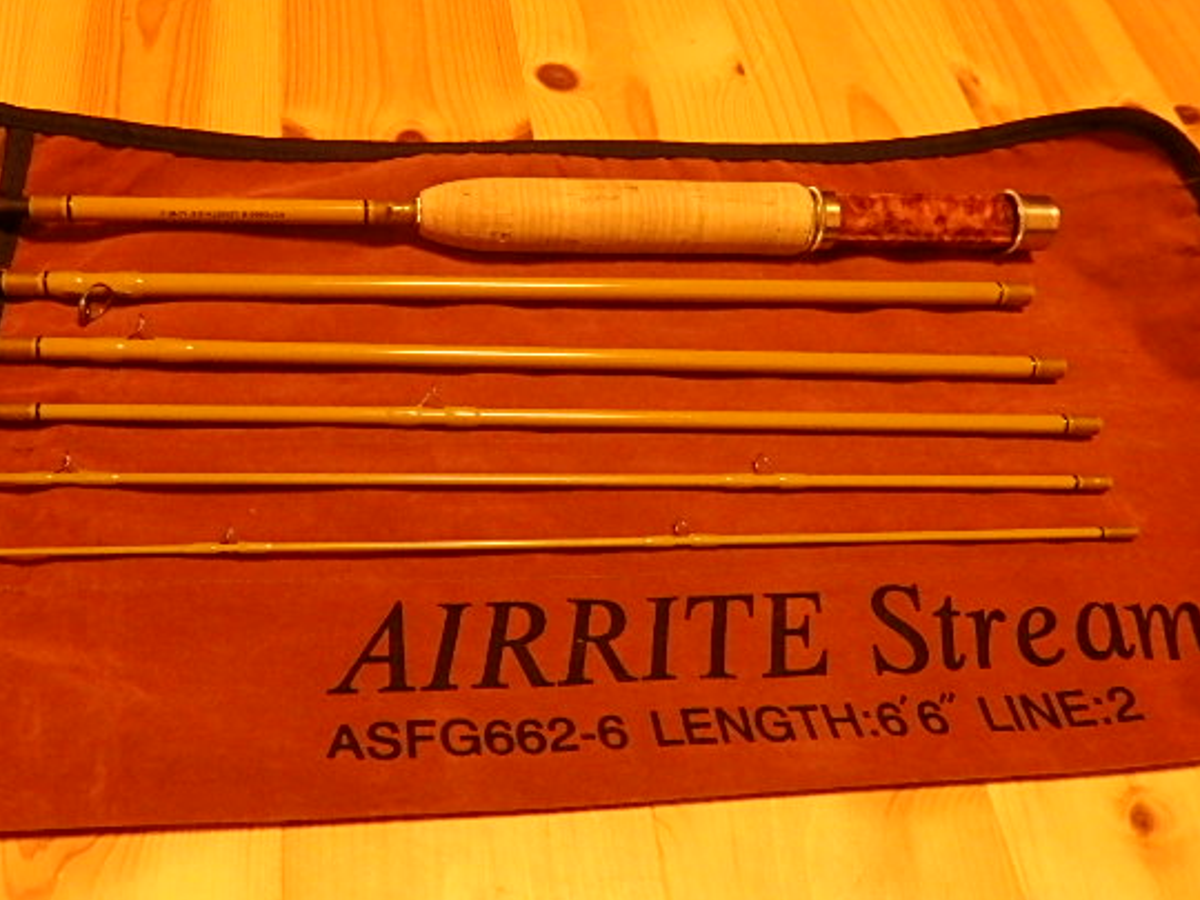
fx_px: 1109
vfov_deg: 44.1
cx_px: 496
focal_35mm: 32
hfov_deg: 56.5
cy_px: 402
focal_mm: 5
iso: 800
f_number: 3.2
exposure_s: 1/25
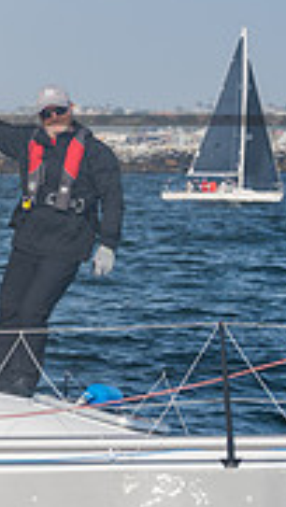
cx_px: -462
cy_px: 169
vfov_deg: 10.2
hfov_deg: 5.5
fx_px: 2841
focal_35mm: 211
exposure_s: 1/400
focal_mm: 60
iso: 200
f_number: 6
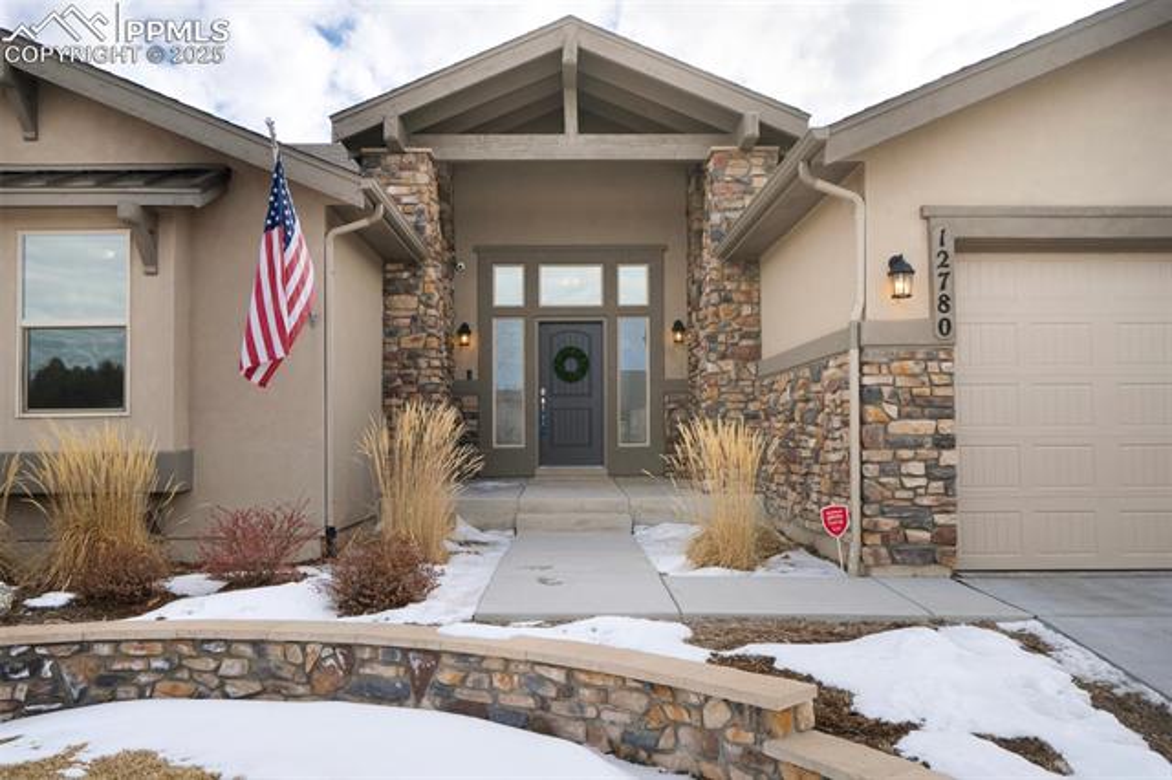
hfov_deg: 63.7
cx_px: 586
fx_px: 944
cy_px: 390
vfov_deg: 44.9
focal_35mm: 29
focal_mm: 29
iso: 500
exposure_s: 1/640
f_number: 5.6
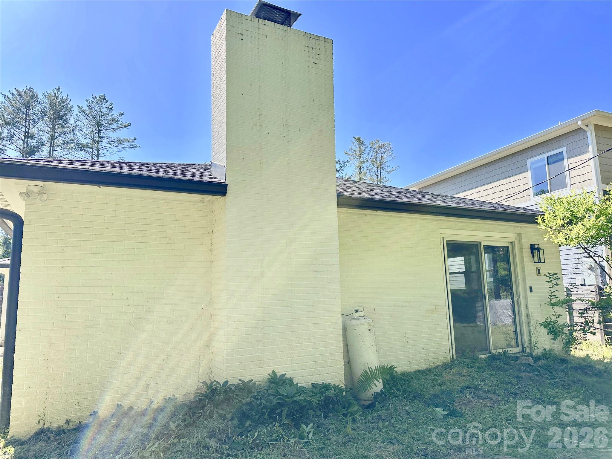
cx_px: 306
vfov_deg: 56.8
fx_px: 424
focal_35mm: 24
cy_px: 230
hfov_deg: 71.6
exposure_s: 1/2809
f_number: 1.78
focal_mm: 6.86
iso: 80
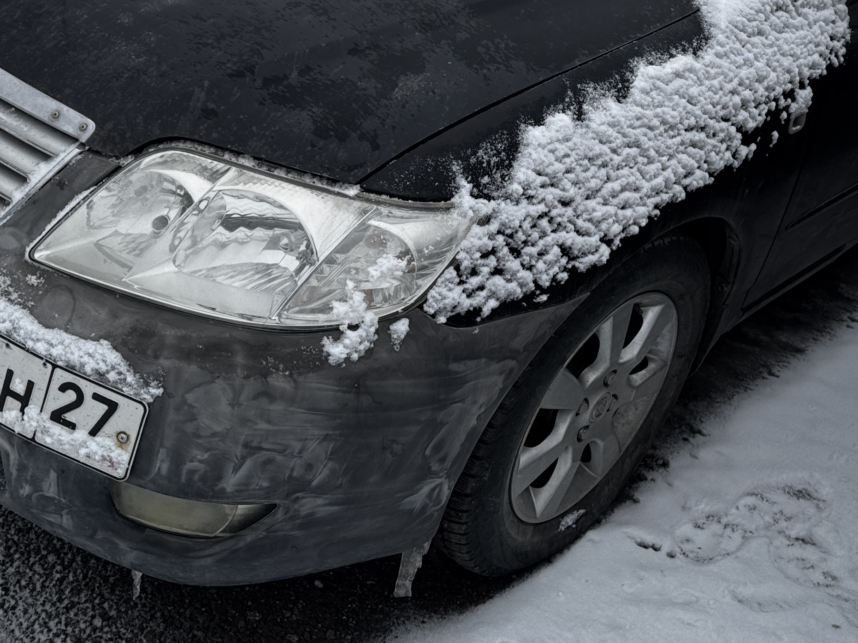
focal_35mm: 52
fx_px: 1289
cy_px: 68
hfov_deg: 36.5
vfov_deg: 27.1
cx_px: 552
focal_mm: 6.76
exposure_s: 1/2331
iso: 80
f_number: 1.78
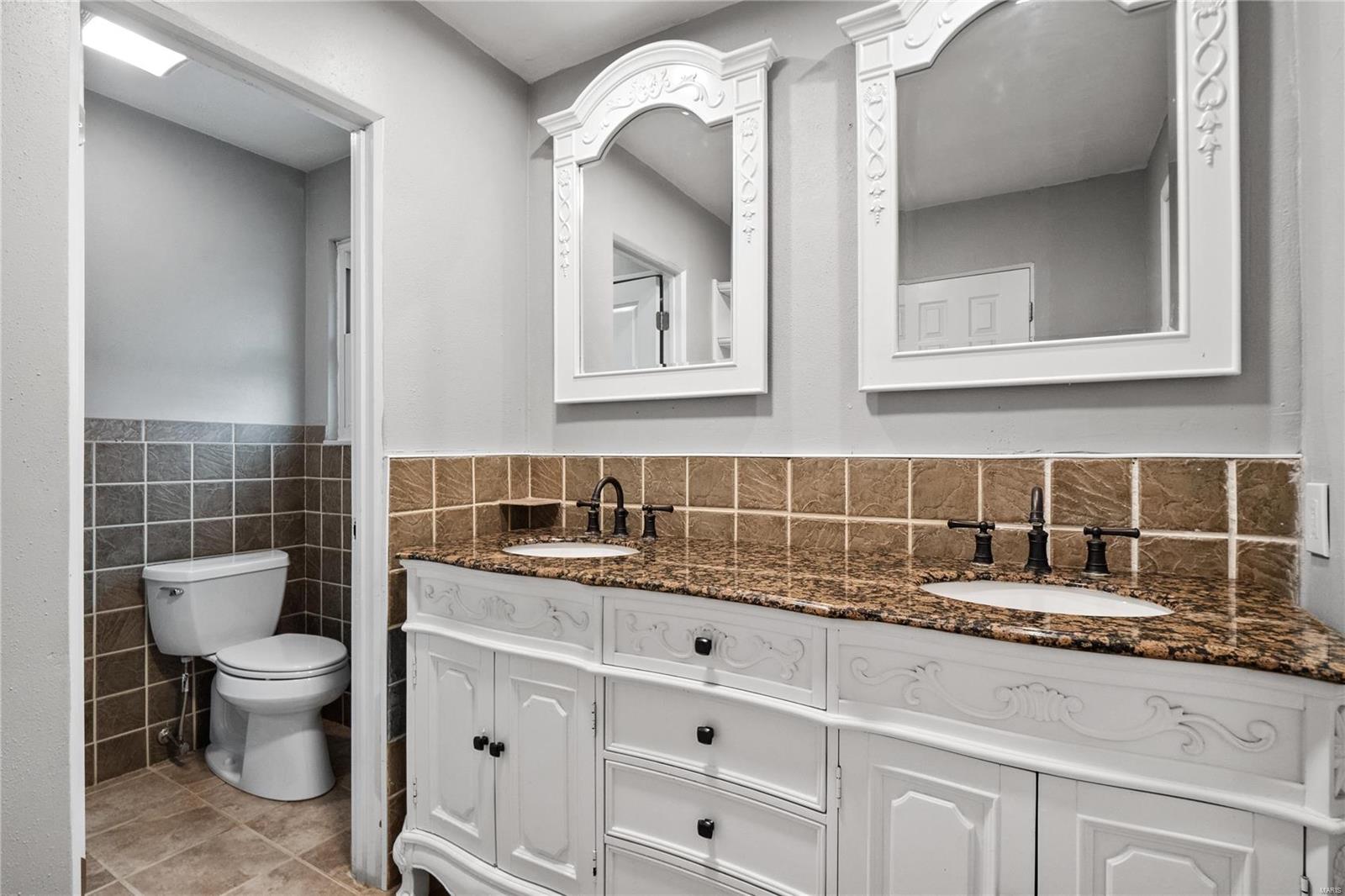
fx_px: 598
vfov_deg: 73.7
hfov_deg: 96.7
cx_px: 672
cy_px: 448
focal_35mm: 16
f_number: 8
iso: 400
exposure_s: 1/5
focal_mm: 8
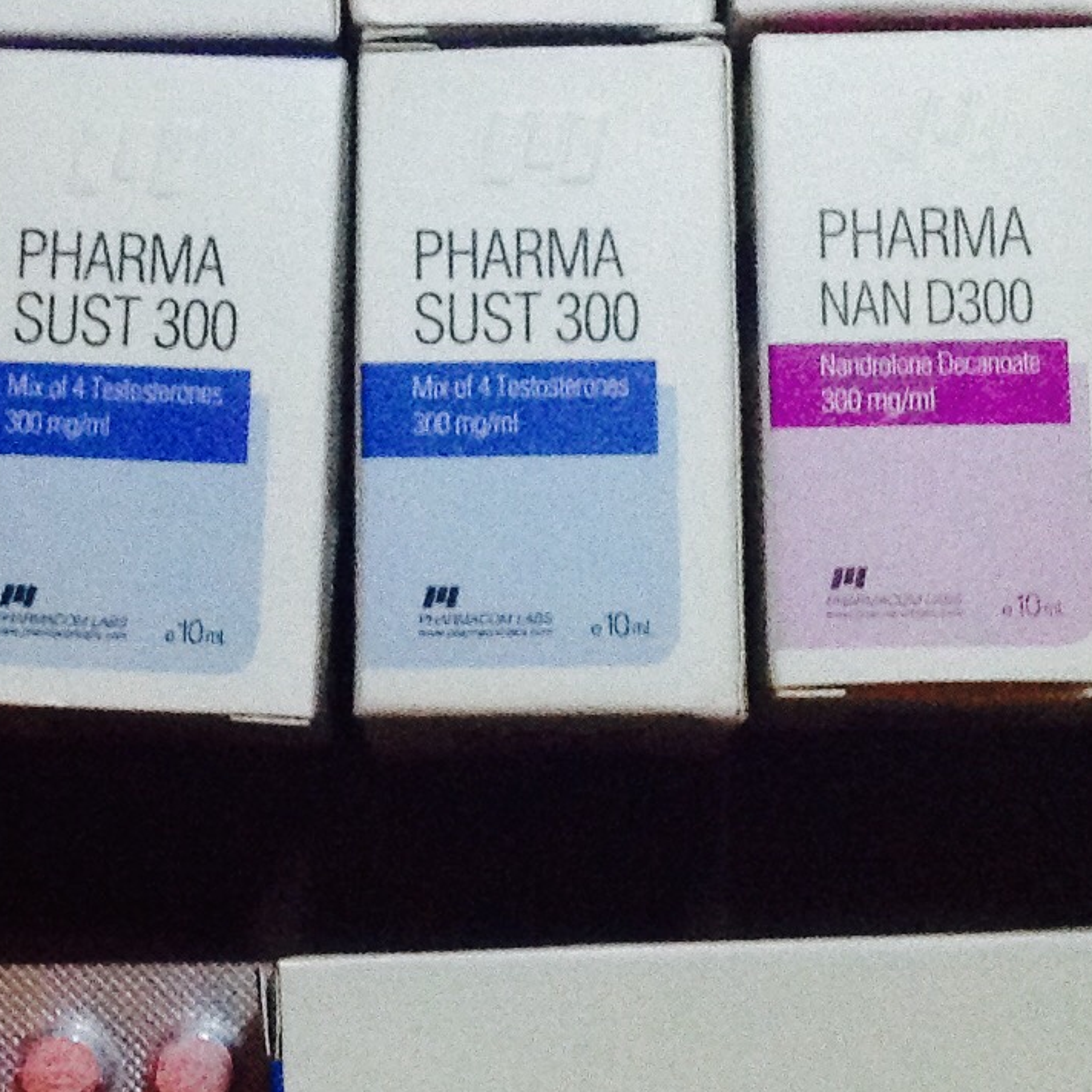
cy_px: 472
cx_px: 327
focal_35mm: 106
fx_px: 3783
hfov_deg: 16.4
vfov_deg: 16.4
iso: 200
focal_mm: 3.3
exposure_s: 1/24
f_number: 2.4
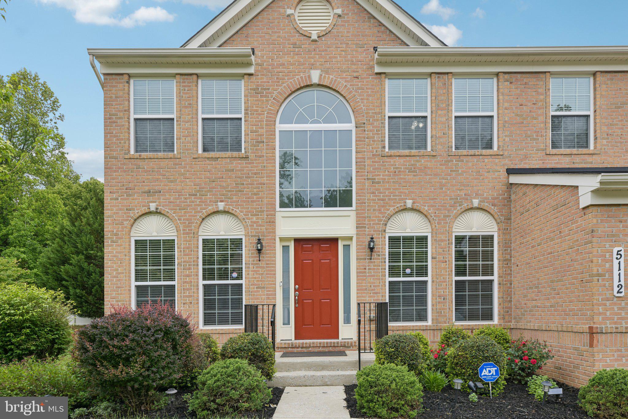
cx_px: 314
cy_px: 210
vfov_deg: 55.1
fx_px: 401
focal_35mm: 23
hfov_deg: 76.1
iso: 100
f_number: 8
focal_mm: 23
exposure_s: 1/125
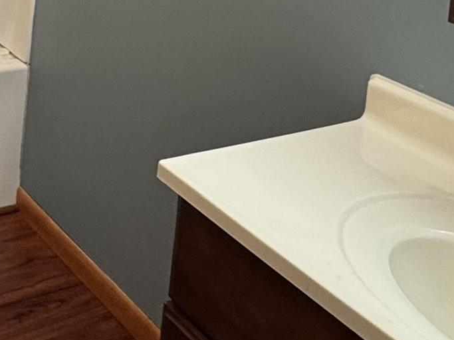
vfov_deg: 19.8
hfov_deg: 29.9
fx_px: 826
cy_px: -187
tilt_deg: -1.3
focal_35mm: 63
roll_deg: -4.9
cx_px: 85
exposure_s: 1/60
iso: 250
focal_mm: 2.22
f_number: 2.2
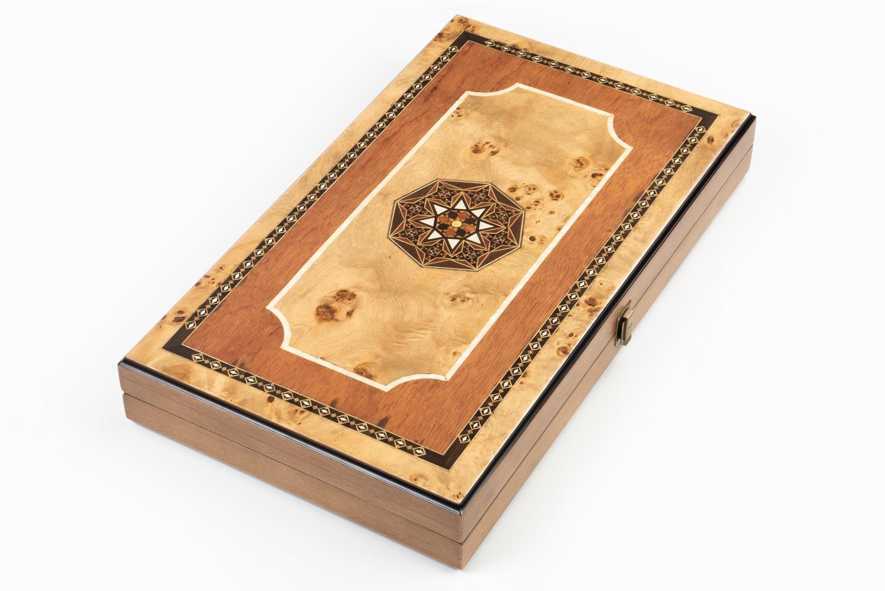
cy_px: 296
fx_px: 1721
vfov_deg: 19.5
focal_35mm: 70
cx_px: 442
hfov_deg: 28.8
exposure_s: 1/160
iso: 200
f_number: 22
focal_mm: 70
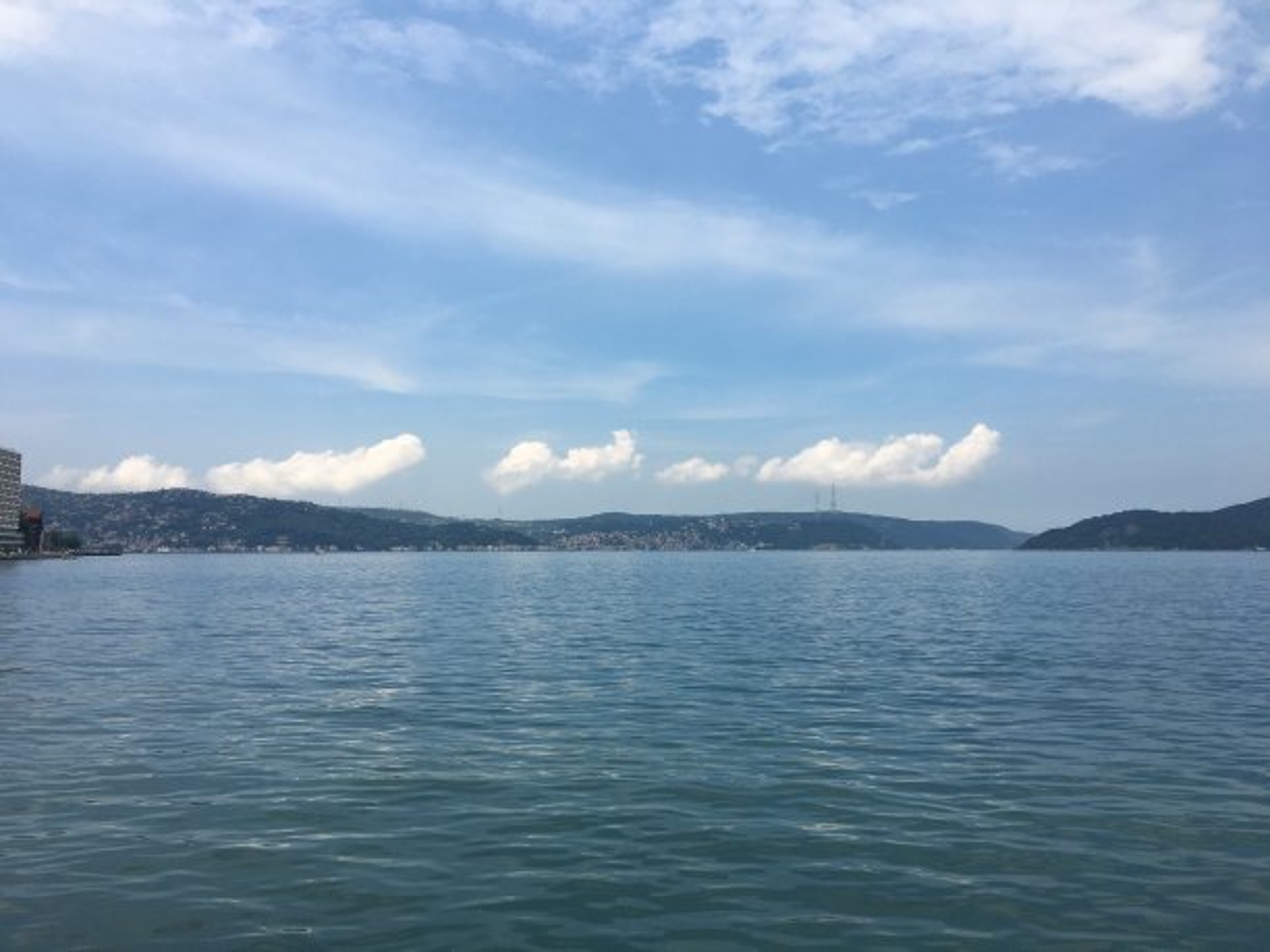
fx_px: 1064
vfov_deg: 48.2
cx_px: 635
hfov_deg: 61.7
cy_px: 476
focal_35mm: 29
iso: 25
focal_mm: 4.15
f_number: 2.2
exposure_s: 1/2262
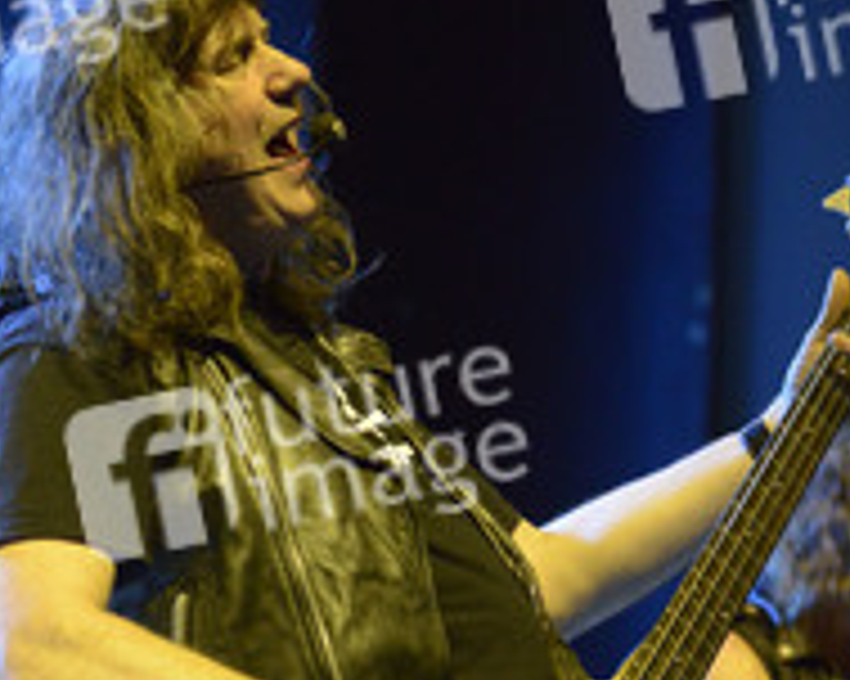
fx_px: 3495
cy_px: 680
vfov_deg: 11.0
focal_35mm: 139
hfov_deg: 13.9
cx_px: 427
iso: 8063
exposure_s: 1/200
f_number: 2.8
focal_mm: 70
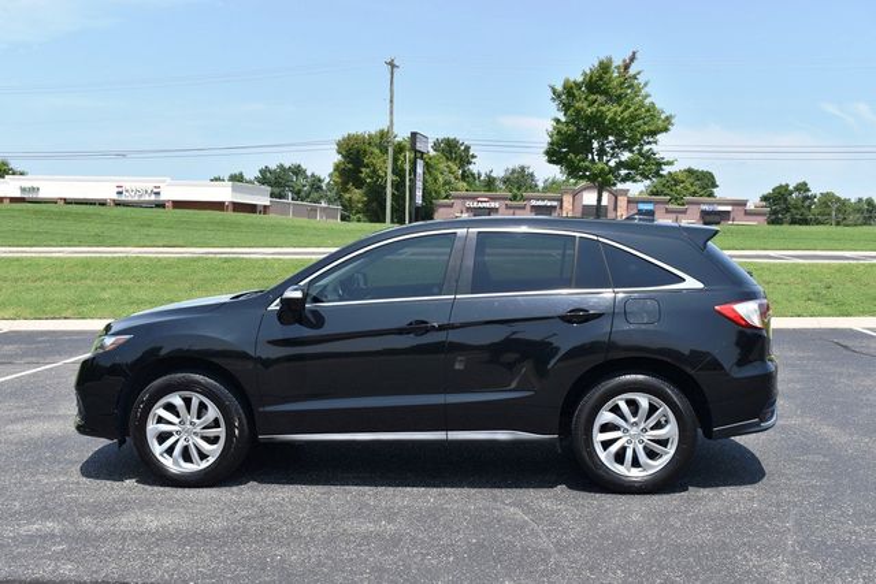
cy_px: 292
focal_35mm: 38
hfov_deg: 51.3
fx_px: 913
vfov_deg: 35.5
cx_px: 438
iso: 125
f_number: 8
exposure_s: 1/250
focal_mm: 25
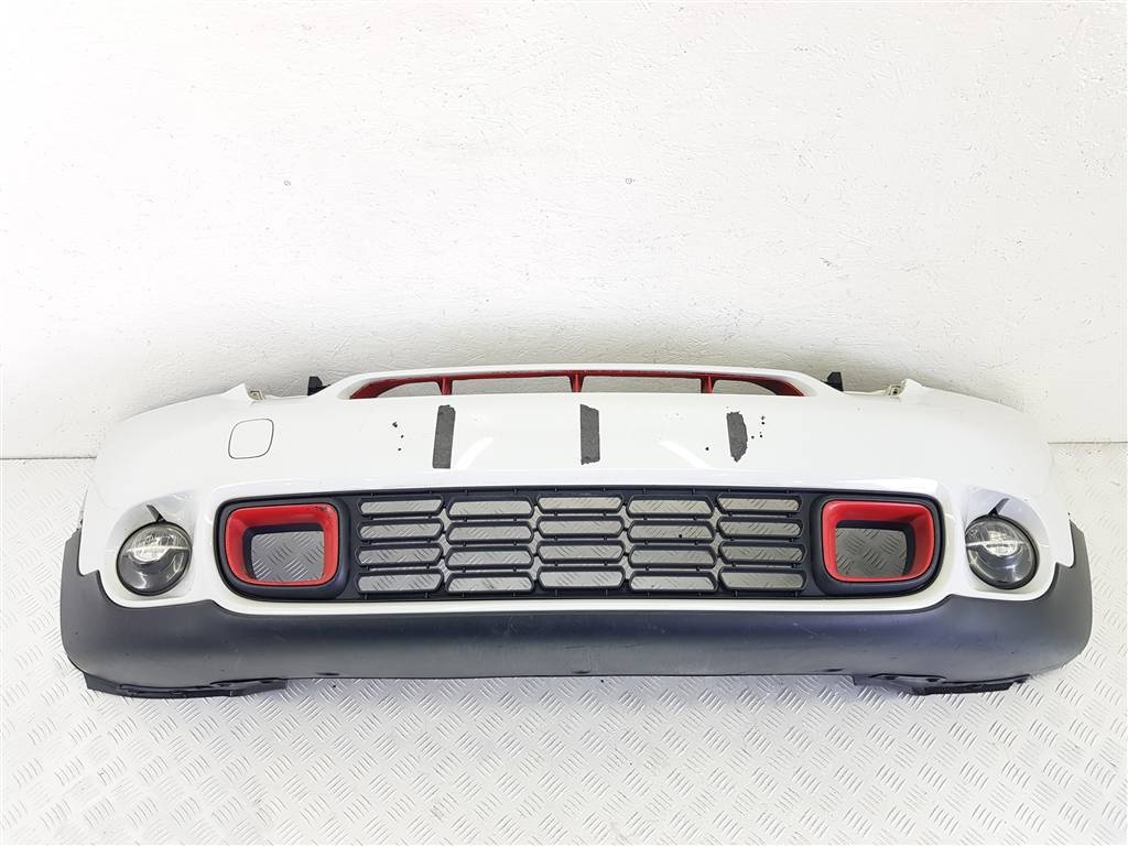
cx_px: 564
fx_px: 847
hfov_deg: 67.3
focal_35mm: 26
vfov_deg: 53.1
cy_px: 423
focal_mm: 4.2
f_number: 1.7
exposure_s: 1/100
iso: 64
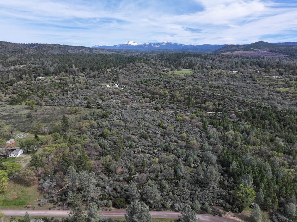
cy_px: 111
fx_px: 206
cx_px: 148
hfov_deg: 71.6
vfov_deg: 56.8
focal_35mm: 24
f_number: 2.8
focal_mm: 12.29
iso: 190
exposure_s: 1/2500
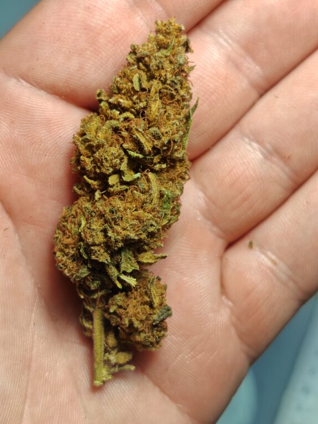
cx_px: 159
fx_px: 637
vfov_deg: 36.8
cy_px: 212
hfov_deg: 28.0
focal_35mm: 52
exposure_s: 1/100
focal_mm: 5.4
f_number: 1.6
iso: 50
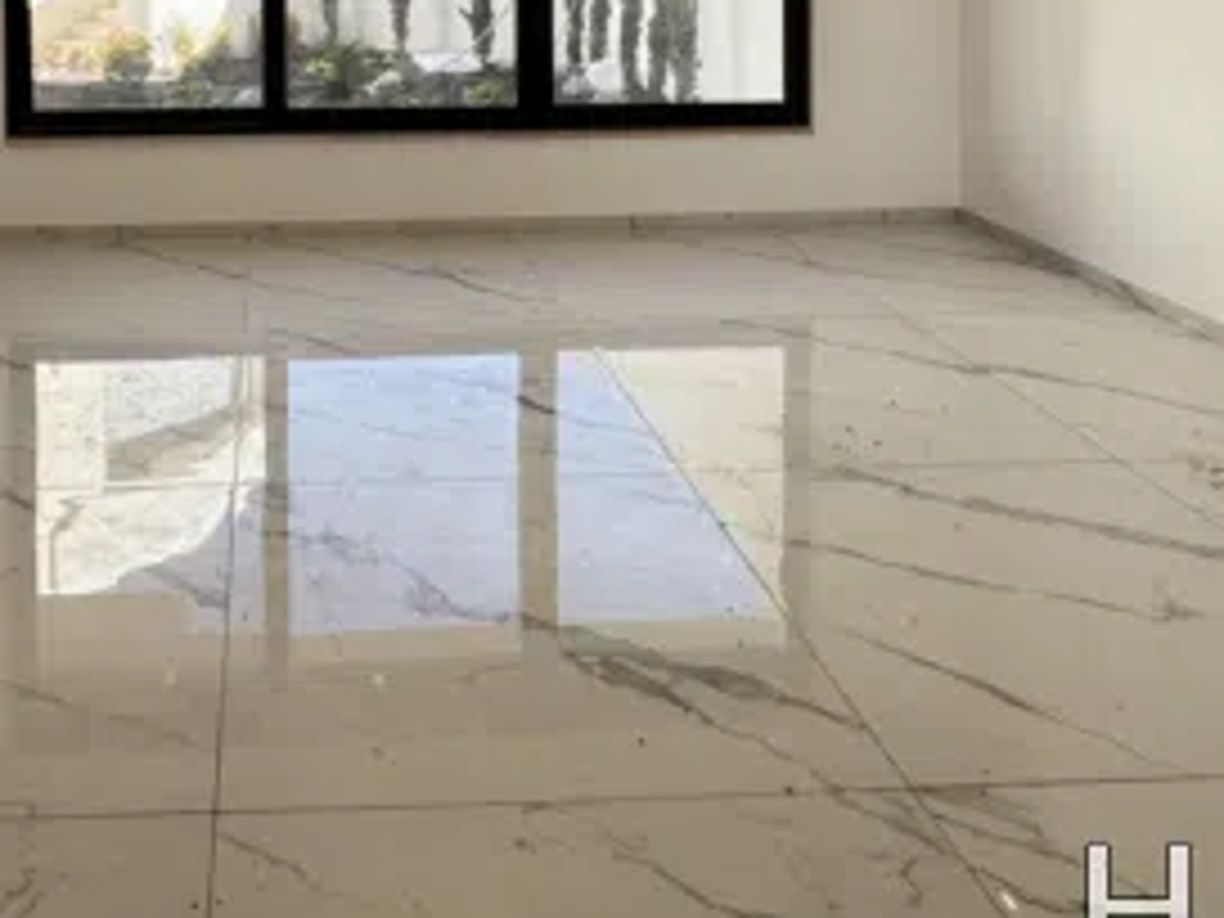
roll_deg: +0.0
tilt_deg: -1.3
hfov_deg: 49.4
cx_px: 315
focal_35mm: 36
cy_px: -70
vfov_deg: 34.7
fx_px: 1273
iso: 40
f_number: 2.2
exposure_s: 1/185
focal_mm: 2.22
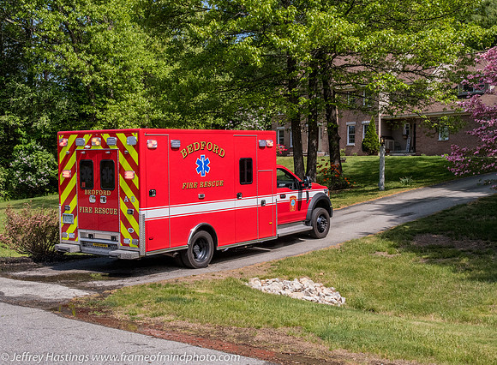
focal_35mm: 48
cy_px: 178
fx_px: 687
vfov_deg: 29.8
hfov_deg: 39.8
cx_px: 244
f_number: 13
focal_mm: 28
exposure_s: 1/1000
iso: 800
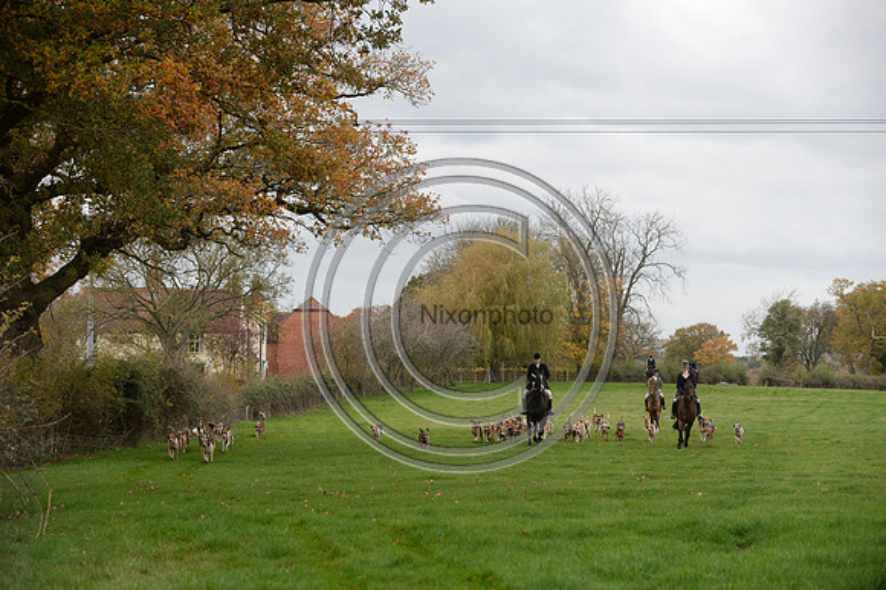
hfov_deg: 21.5
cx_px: 443
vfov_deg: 14.4
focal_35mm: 95
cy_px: 295
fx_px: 2337
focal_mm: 95
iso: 1250
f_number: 4
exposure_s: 1/1000
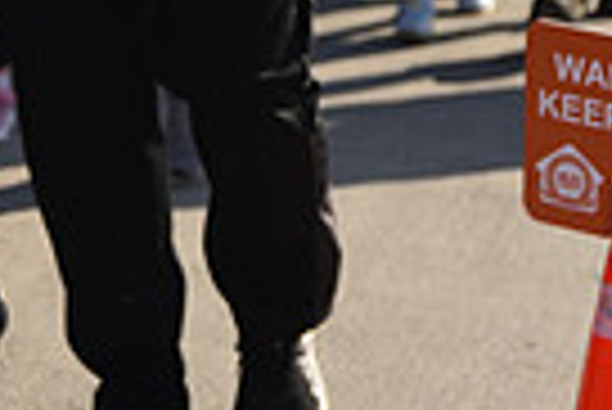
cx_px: -306
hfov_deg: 9.4
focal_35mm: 213
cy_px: -448
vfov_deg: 6.3
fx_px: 3625
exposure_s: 1/1250
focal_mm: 50
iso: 100
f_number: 2.8
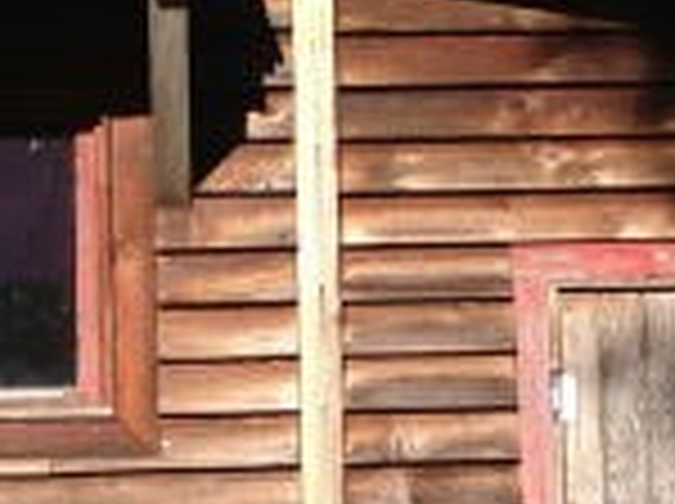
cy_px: 486
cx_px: 279
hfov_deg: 14.0
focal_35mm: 141
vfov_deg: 10.4
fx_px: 2745
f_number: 2.4
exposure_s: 1/861
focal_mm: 4.13
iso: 50
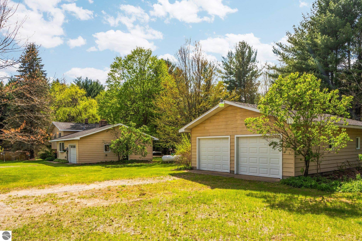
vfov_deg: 53.1
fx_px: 241
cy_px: 120
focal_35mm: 24
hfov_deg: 73.7
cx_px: 181
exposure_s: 1/125
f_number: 10
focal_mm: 24
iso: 320
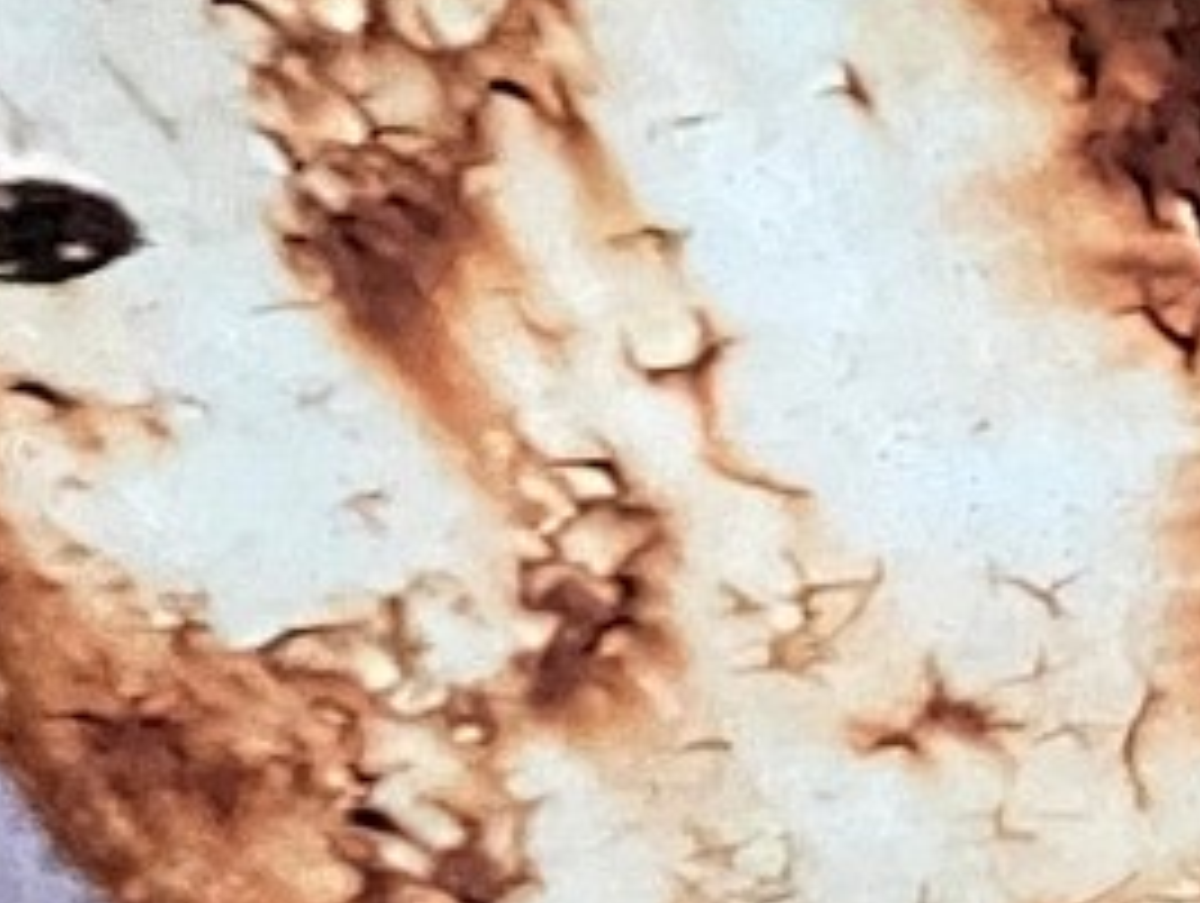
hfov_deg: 11.4
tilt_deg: -43.3
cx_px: 2987
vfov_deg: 10.1
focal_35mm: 140
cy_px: -656
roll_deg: +1.8
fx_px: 4860
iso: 800
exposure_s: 1/30
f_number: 1.6
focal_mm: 4.2
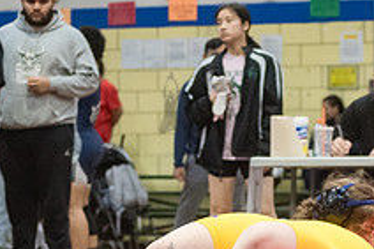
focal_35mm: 219
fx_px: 2273
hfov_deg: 9.4
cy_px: 273
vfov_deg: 6.2
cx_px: 169
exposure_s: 1/400
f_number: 3.5
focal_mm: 80
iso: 8000
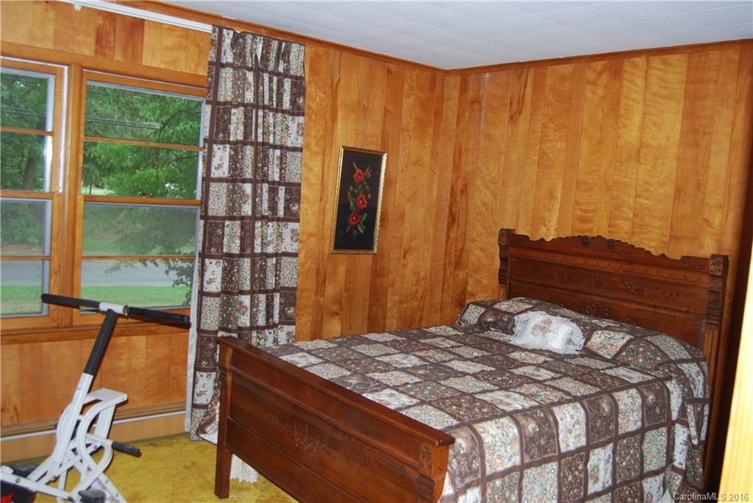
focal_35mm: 33
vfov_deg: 40.0
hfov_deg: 57.2
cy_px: 252
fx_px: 691
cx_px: 376
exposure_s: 1/60
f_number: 3.8
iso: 200
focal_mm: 22
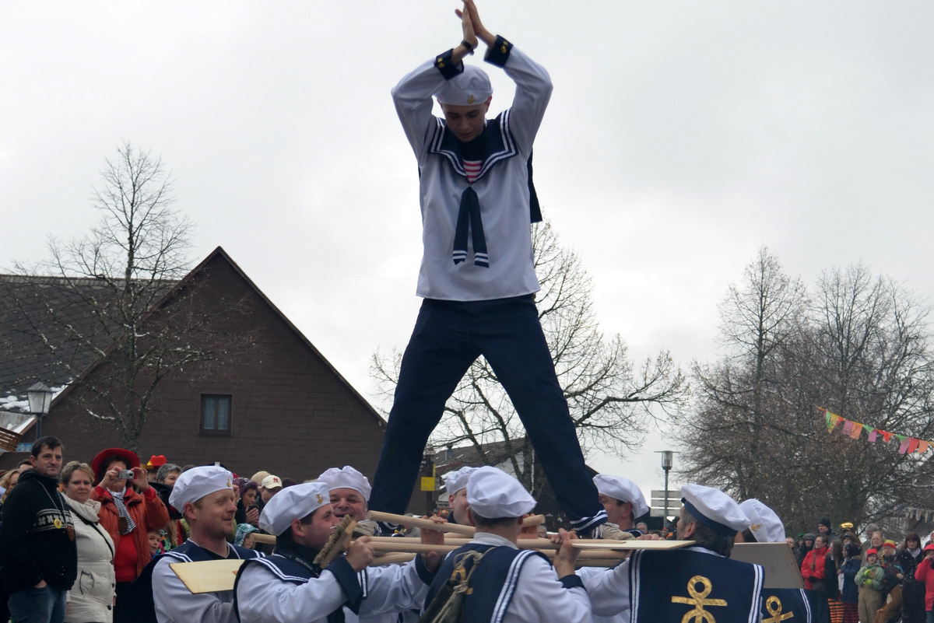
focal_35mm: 44
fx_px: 1129
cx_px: 467
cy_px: 312
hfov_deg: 44.9
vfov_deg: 30.9
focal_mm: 29
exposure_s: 1/125
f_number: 5.6
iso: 250
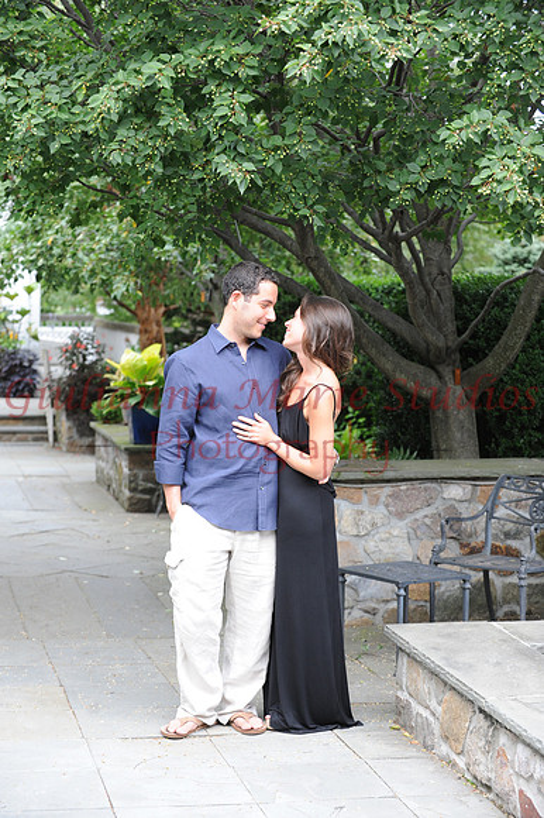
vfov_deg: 28.9
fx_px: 1588
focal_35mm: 70
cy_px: 409
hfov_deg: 19.4
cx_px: 272
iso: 500
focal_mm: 70
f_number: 5.6
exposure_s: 1/125
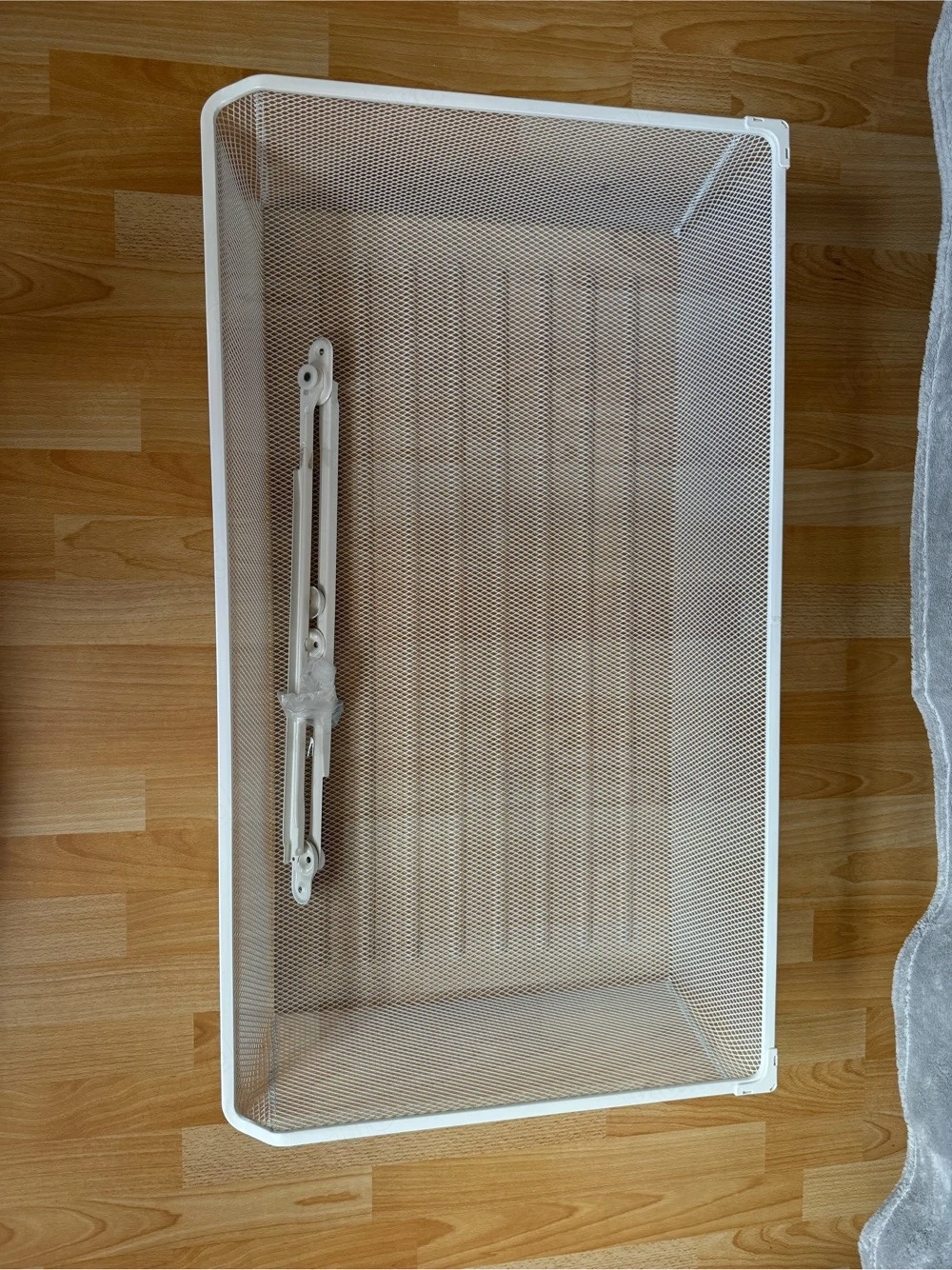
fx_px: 880
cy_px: 635
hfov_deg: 56.8
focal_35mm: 24
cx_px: 476
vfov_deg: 71.6
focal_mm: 6.76
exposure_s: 1/107
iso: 200
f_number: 1.78
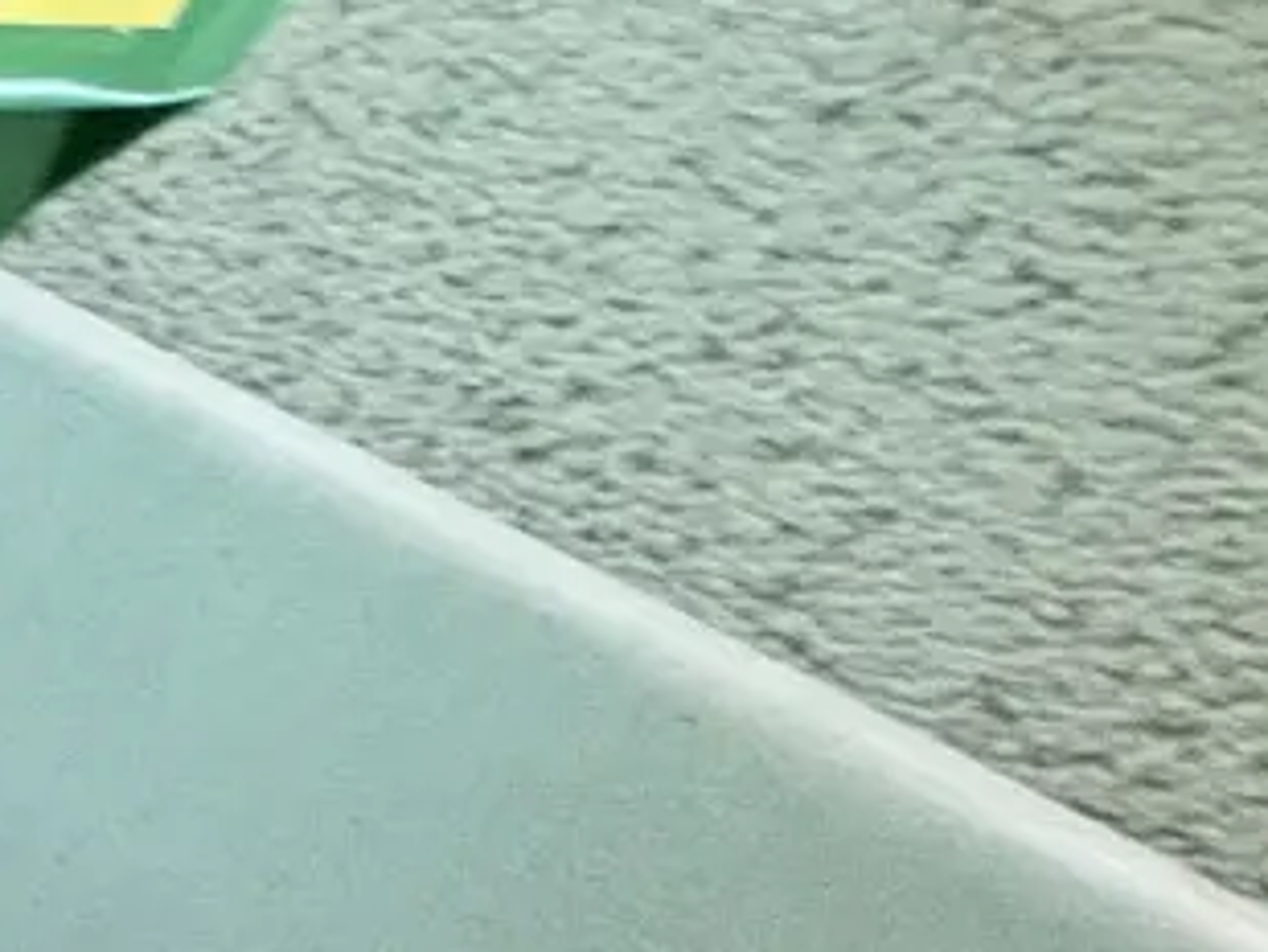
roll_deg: -3.9
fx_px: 3188
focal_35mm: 87
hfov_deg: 12.2
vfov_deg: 14.9
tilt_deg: -42.8
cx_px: -2351
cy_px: 1699
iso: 800
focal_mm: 2.22
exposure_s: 1/33
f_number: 2.2
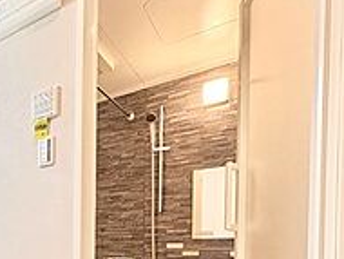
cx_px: -22
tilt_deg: -1.3
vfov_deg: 38.5
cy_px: 255
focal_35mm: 33
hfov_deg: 44.3
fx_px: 328
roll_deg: -0.2
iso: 160
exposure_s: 1/100
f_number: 2.2
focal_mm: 2.22
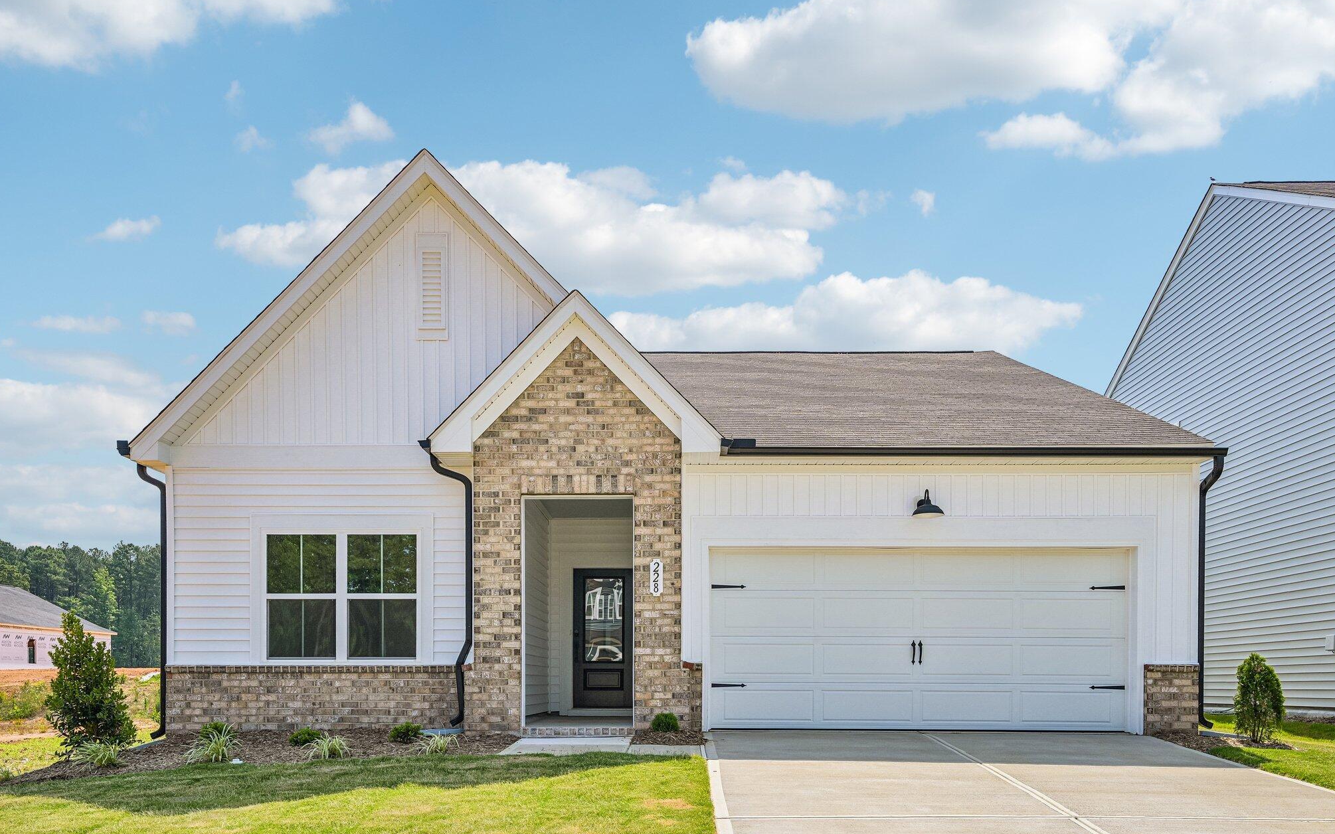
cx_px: 675
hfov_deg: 67.4
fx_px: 1001
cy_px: 438
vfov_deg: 45.2
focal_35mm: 28
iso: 100
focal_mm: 26.5
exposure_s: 1/400
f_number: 8
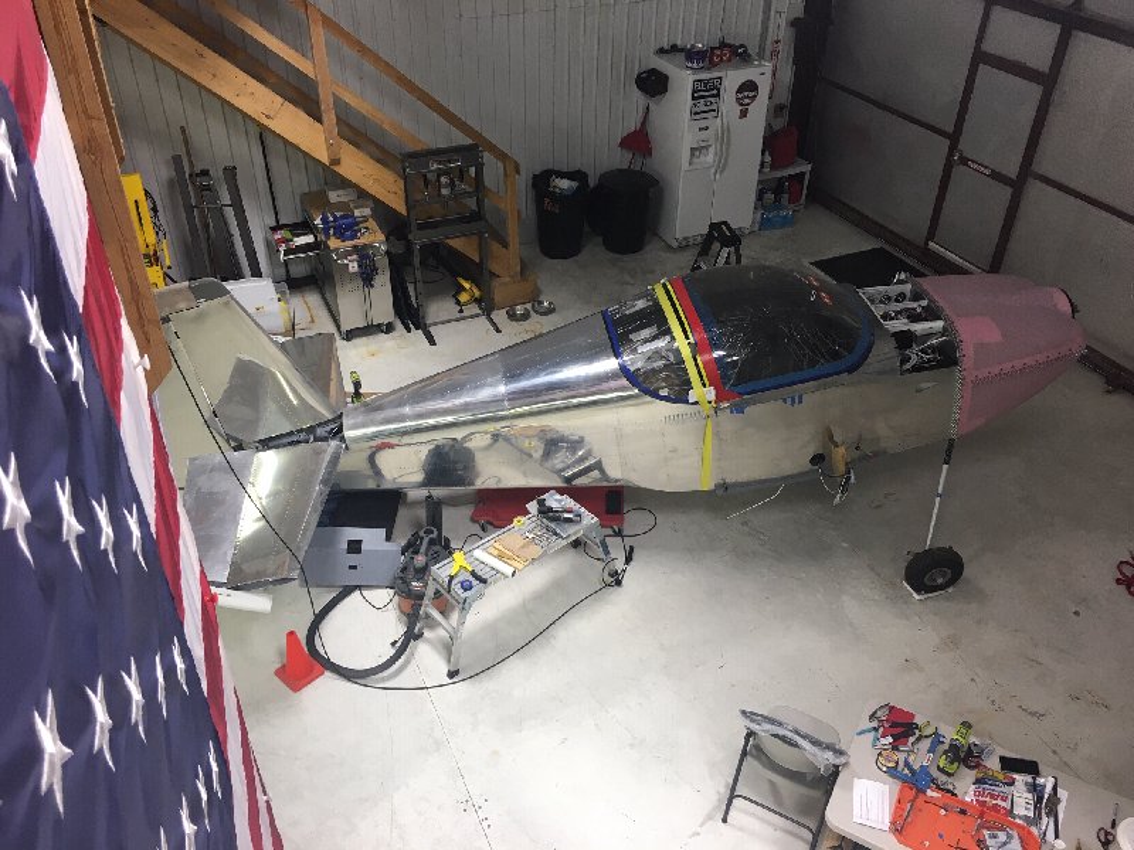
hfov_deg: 61.7
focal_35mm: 29
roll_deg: -0.1
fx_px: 950
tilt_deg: -35.4
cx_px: 567
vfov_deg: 48.2
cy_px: 425
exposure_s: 1/30
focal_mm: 4.15
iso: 25
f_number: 2.2
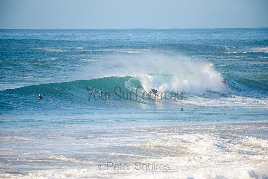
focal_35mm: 500
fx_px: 3723
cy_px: 90
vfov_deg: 2.8
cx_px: 134
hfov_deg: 4.1
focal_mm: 500
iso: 200
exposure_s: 1/1600
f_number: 5.6
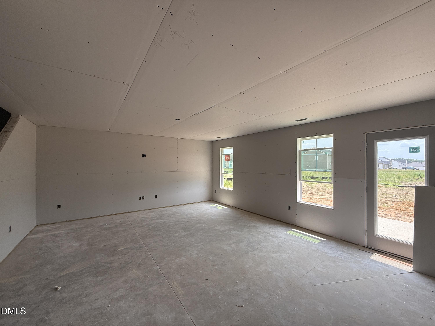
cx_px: 218
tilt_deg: +1.3
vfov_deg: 85.7
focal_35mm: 14
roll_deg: -0.4
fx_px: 176
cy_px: 163
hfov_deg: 102.1
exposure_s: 1/315
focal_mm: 2.22
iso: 64
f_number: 2.2
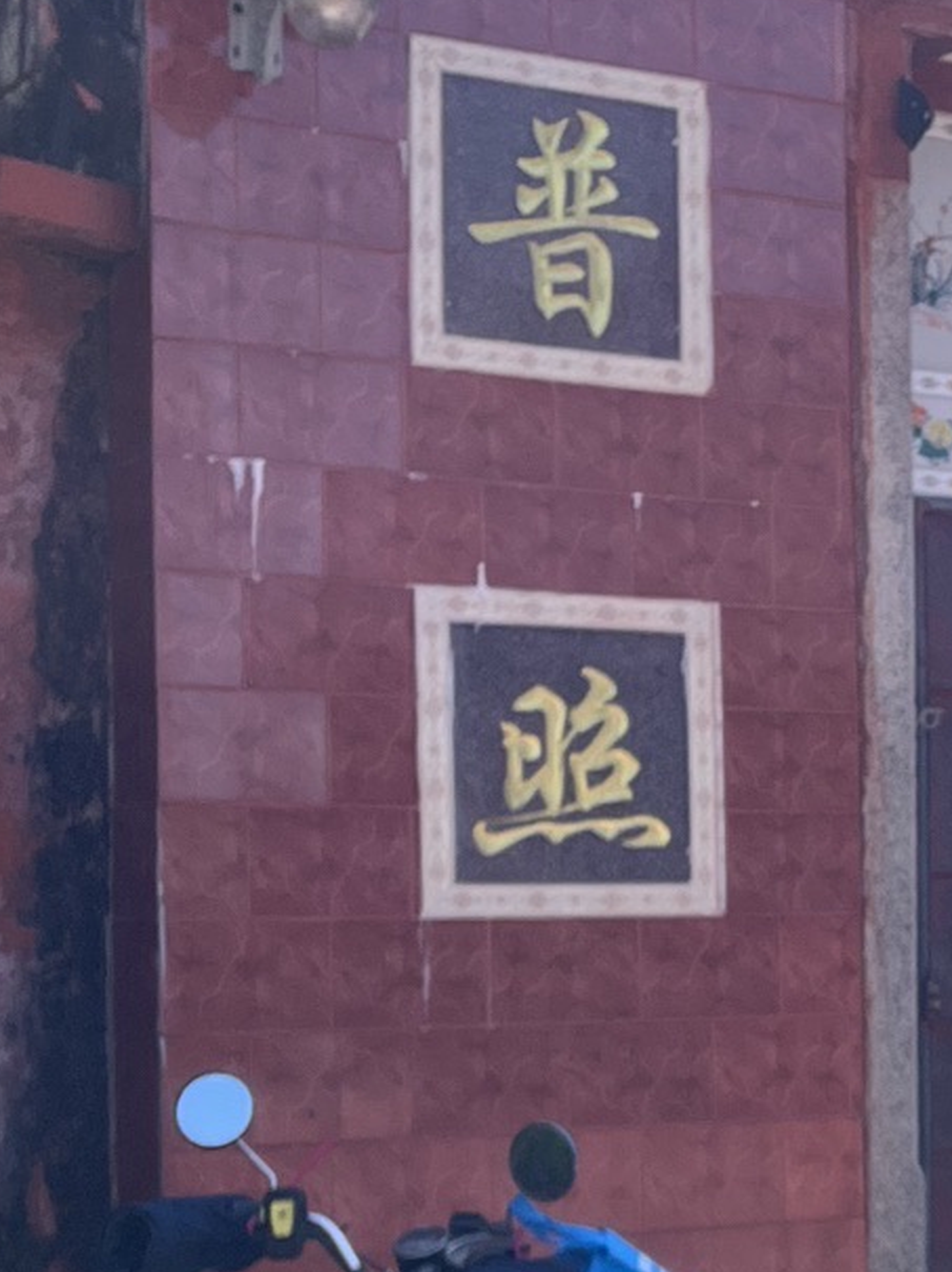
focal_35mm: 86
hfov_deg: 16.4
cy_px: 896
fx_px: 3157
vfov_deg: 22.6
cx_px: 1173
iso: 50
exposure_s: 1/1862
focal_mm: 5.1
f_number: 1.6
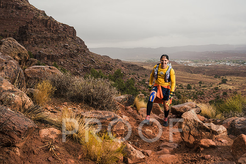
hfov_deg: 60.2
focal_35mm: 31
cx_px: 123
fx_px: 212
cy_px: 82
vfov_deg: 42.3
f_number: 6.3
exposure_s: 1/250
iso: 200
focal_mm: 31
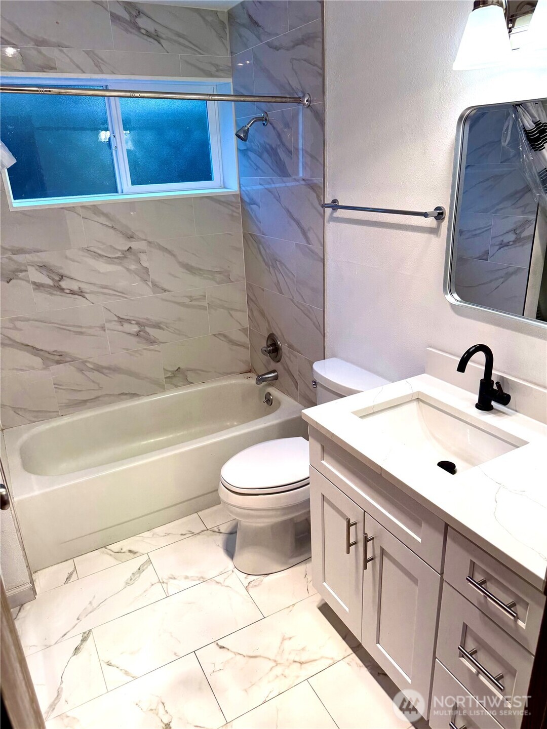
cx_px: 274
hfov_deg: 56.8
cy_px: 364
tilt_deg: -20.8
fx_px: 506
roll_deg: +2.0
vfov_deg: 71.6
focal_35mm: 24
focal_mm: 6.76
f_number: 1.78
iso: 80
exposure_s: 1/232
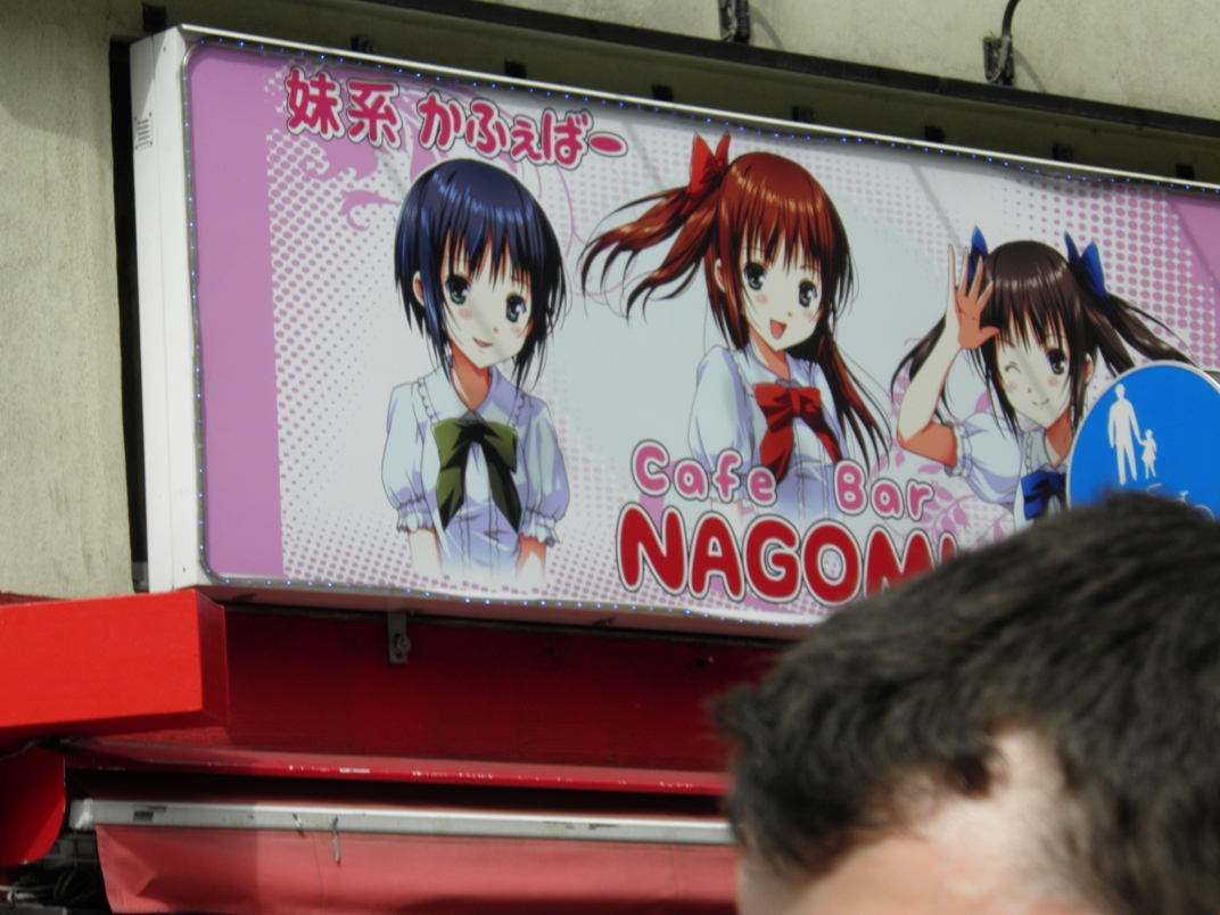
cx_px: 610
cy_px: 458
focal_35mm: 141
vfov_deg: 10.5
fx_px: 4969
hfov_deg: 14.0
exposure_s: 1/160
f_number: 5.7
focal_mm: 25.4
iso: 50
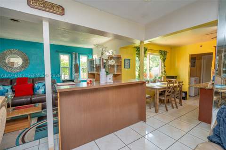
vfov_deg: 73.6
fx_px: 100
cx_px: 113
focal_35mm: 16
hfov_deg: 96.8
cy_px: 75
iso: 1600
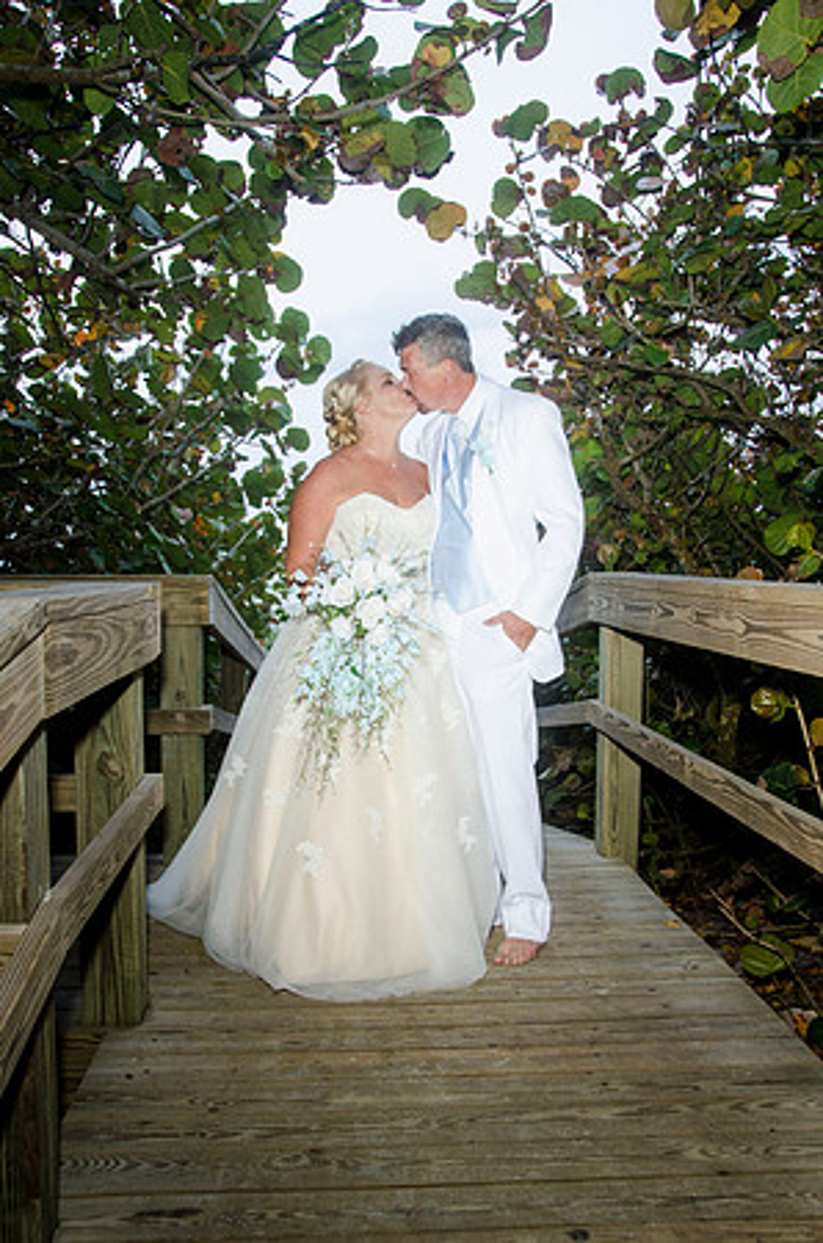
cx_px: 412
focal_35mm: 33
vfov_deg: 57.3
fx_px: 1137
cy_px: 622
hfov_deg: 39.8
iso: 400
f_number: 5.6
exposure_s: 1/25
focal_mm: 22
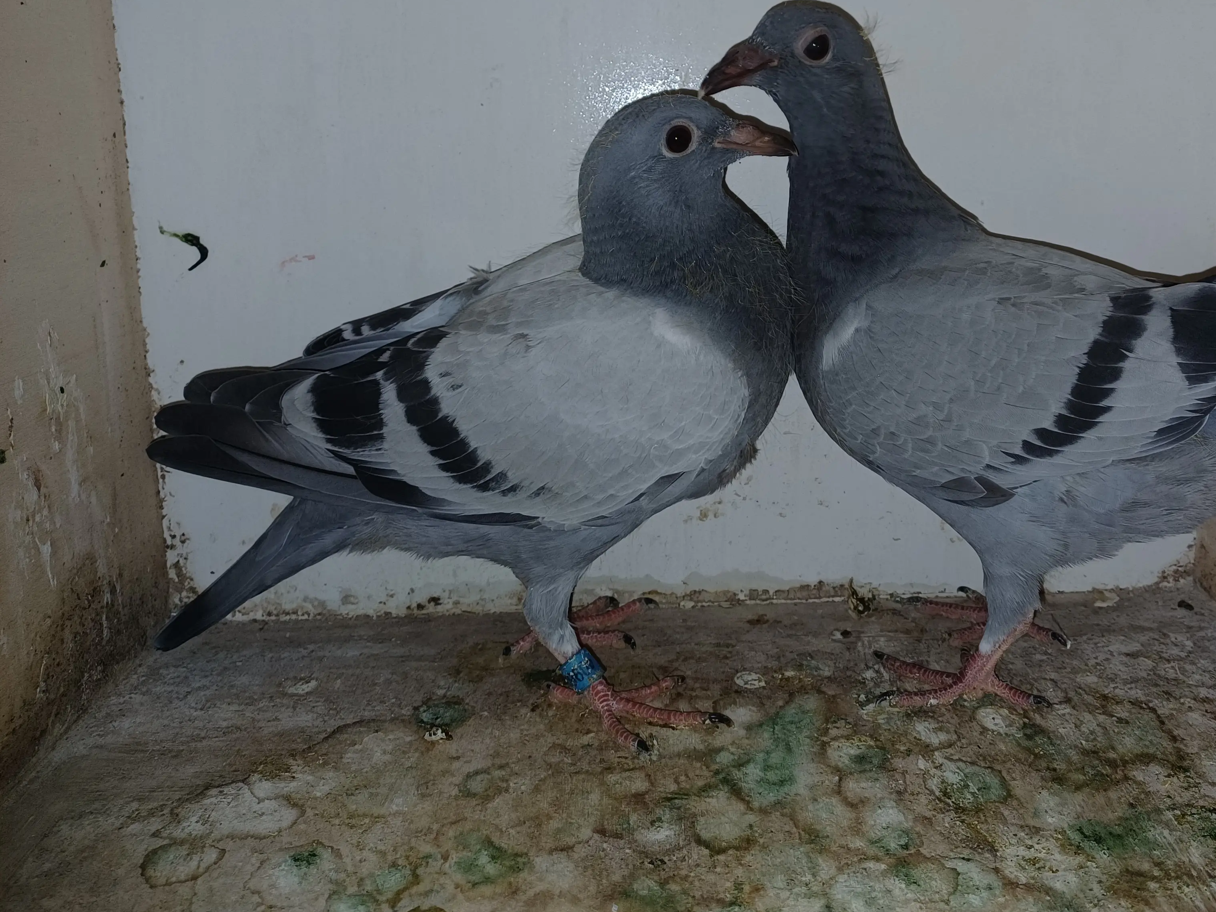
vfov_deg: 42.7
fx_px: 1159
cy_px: 353
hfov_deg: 54.3
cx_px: 802
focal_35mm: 33
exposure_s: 1/60
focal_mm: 4.65
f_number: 1.8
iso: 50
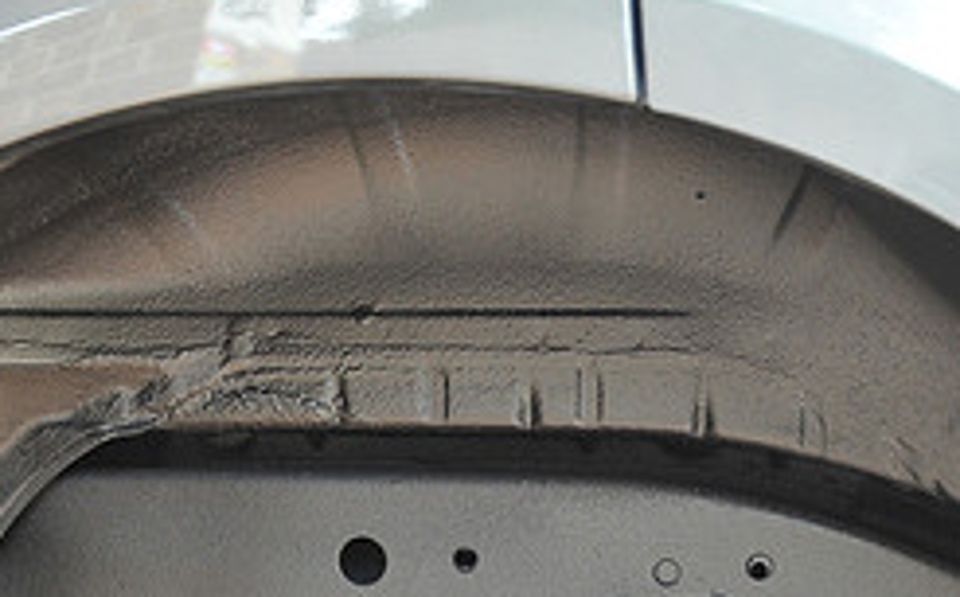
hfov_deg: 26.8
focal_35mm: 77
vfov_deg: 16.3
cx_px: 457
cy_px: 671
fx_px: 2012
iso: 500
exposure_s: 1/60
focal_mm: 32
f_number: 4.5
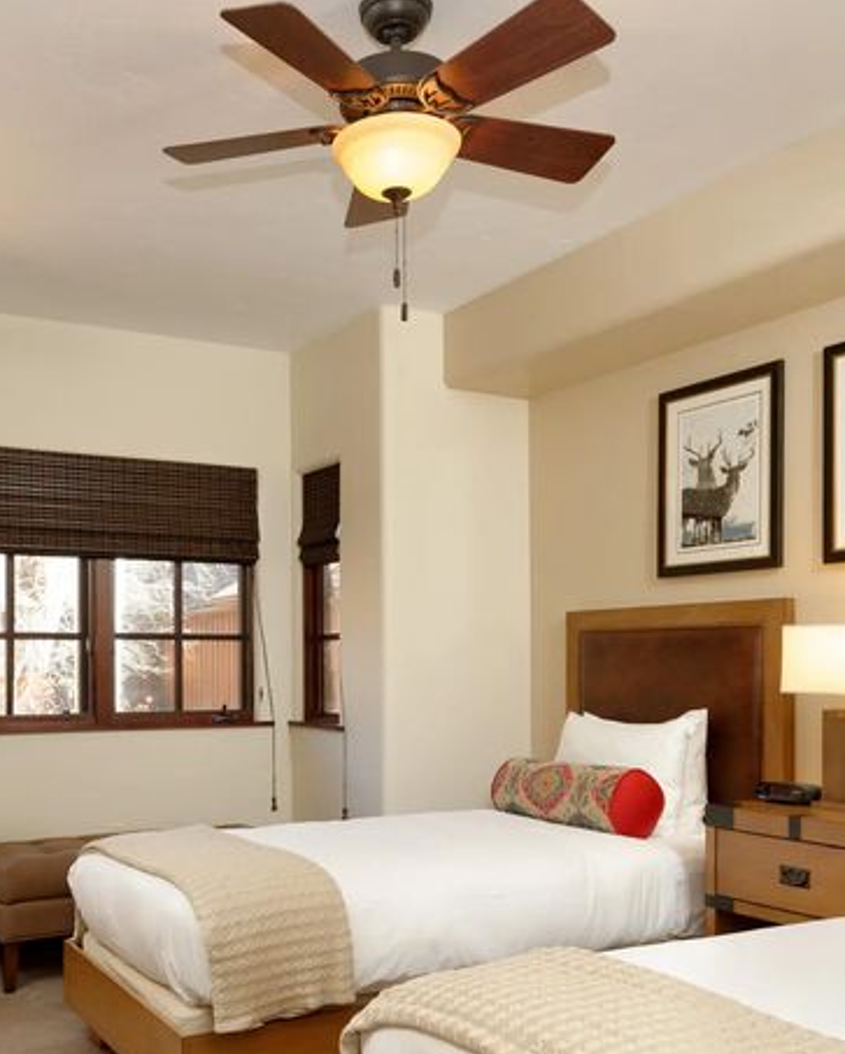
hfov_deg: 40.7
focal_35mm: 36
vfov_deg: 49.8
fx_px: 1124
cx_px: 286
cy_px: 660
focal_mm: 17
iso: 640
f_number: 6.3
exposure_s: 1/160
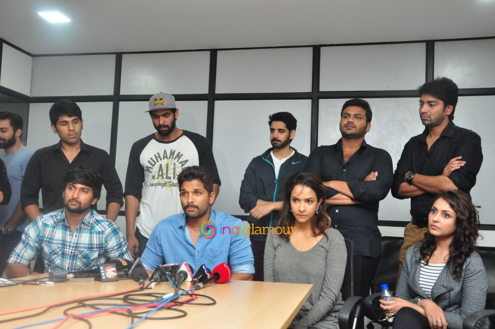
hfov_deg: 49.6
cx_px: 248
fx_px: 536
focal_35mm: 39
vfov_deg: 34.1
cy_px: 164
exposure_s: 1/125
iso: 1600
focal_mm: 26
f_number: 6.3
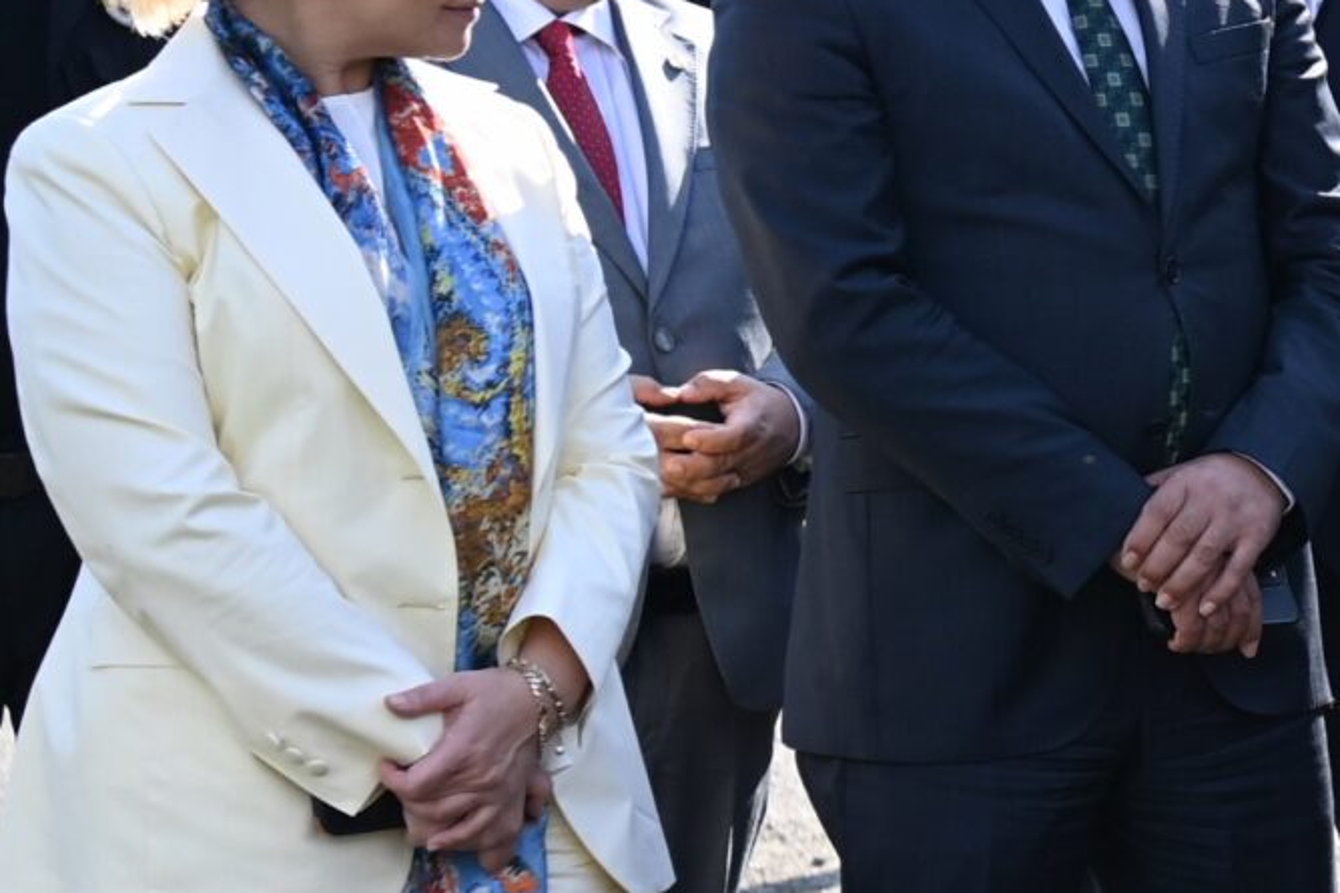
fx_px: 6847
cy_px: 410
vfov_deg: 7.5
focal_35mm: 184
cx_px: 2243
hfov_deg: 10.6
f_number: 3.5
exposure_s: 1/3333
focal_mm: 48
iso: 800
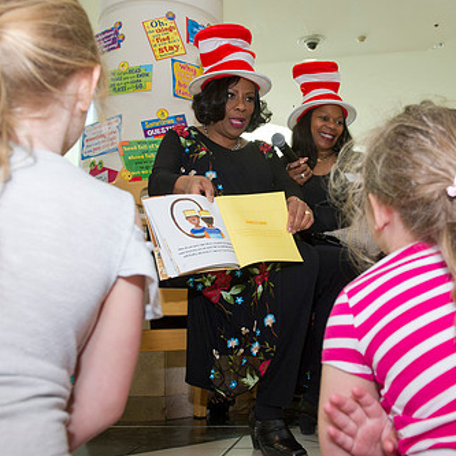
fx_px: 596
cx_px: 283
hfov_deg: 41.6
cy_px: 214
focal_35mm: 40
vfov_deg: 41.8
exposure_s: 1/250
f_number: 5.6
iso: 1250
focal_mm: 27
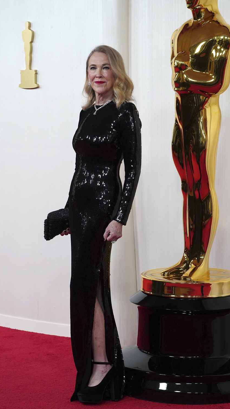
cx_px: 109
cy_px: 204
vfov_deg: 20.4
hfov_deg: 11.5
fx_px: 1138
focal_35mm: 105
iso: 3200
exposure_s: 1/500
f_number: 7.1
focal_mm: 100
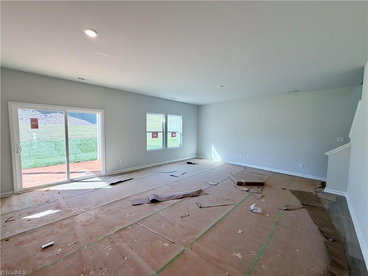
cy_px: 138
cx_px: 184
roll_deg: -0.4
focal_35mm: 14
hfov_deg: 102.1
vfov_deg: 85.7
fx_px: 149
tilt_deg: -1.3
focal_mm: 2.22
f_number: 2.2
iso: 50
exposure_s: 1/121
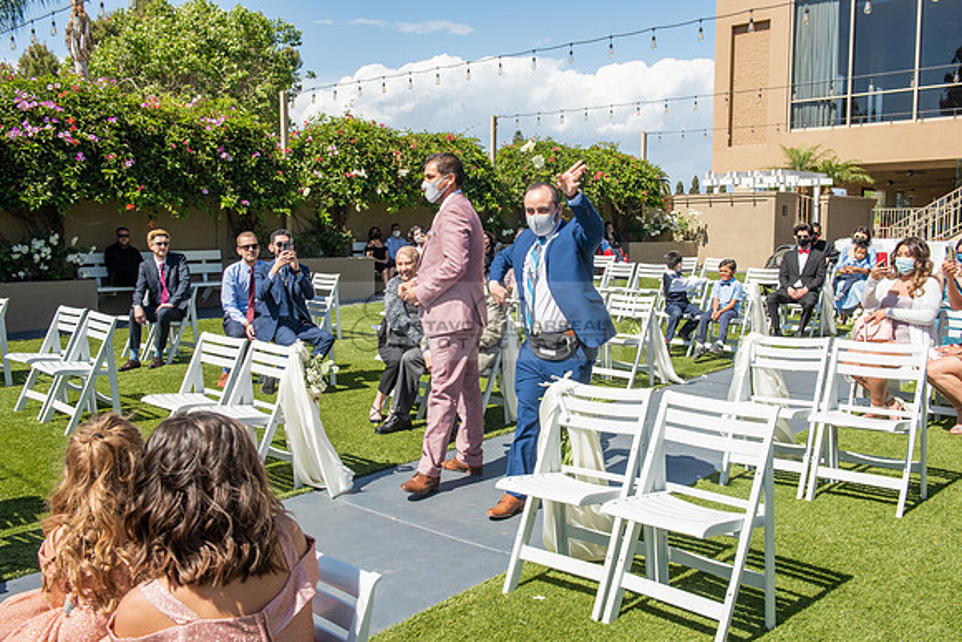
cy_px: 321
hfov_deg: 58.7
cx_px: 481
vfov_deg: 41.1
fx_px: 855
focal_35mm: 32
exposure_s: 1/250
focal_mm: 32
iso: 100
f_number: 9
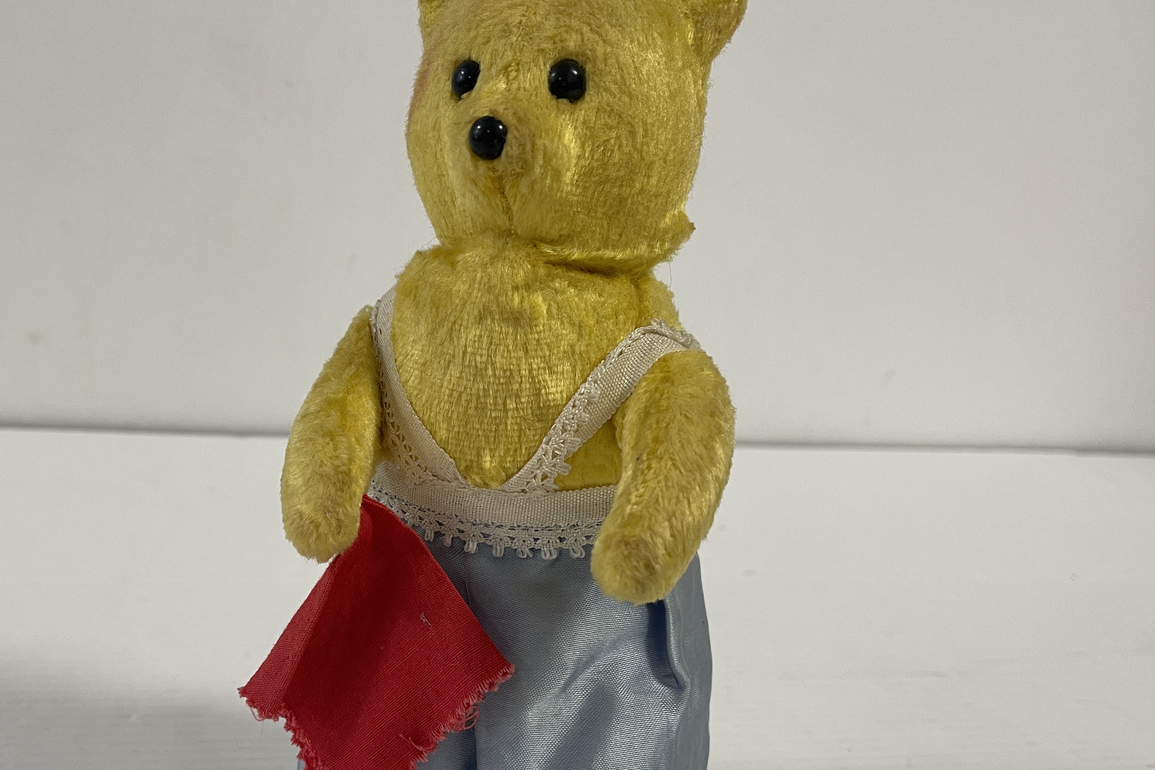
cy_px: 472
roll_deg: -3.8
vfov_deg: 38.7
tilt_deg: -13.0
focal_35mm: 34
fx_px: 1091
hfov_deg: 55.3
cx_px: 453
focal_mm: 5.1
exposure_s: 1/50
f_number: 1.6
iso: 64
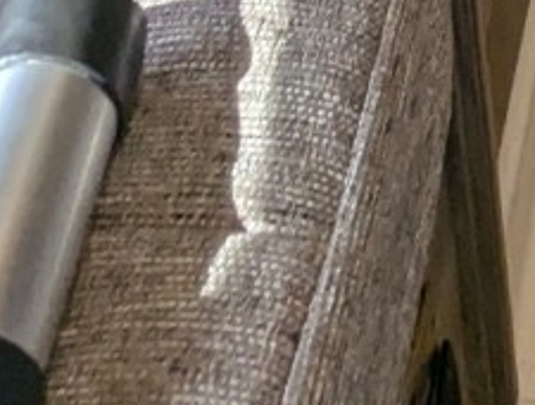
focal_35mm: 99
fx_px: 1534
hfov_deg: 17.9
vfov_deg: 11.4
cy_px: -672
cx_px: 776
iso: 139
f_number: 2.2
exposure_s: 1/194
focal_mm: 2.35
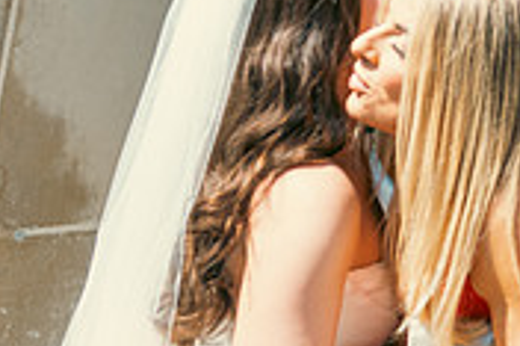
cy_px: 146
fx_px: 1905
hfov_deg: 14.9
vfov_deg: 10.4
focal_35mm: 132
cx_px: 659
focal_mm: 40
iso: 100
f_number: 3.5
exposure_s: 1/640
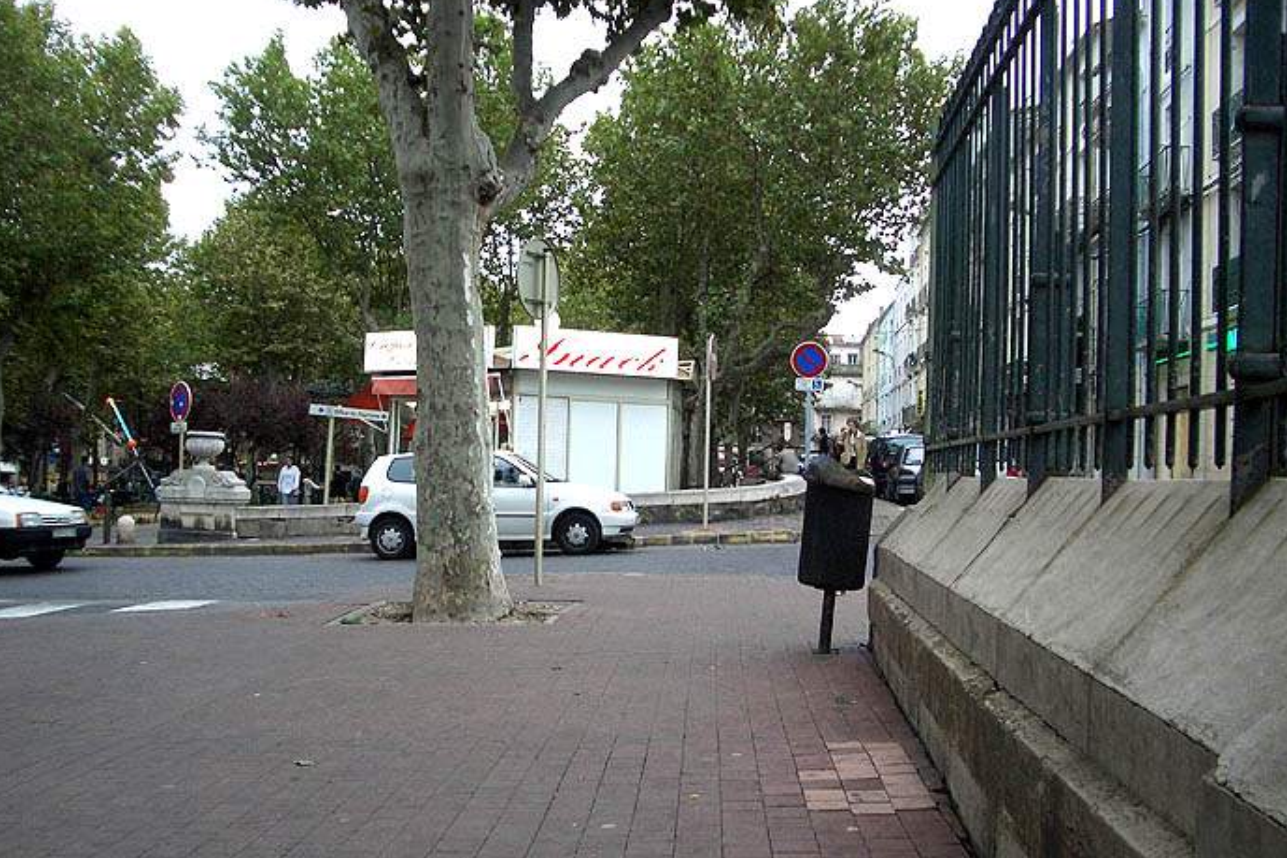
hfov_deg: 51.9
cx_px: 644
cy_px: 466
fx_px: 1322
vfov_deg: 35.9
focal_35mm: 37
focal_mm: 5.8
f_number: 2.6
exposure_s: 1/160
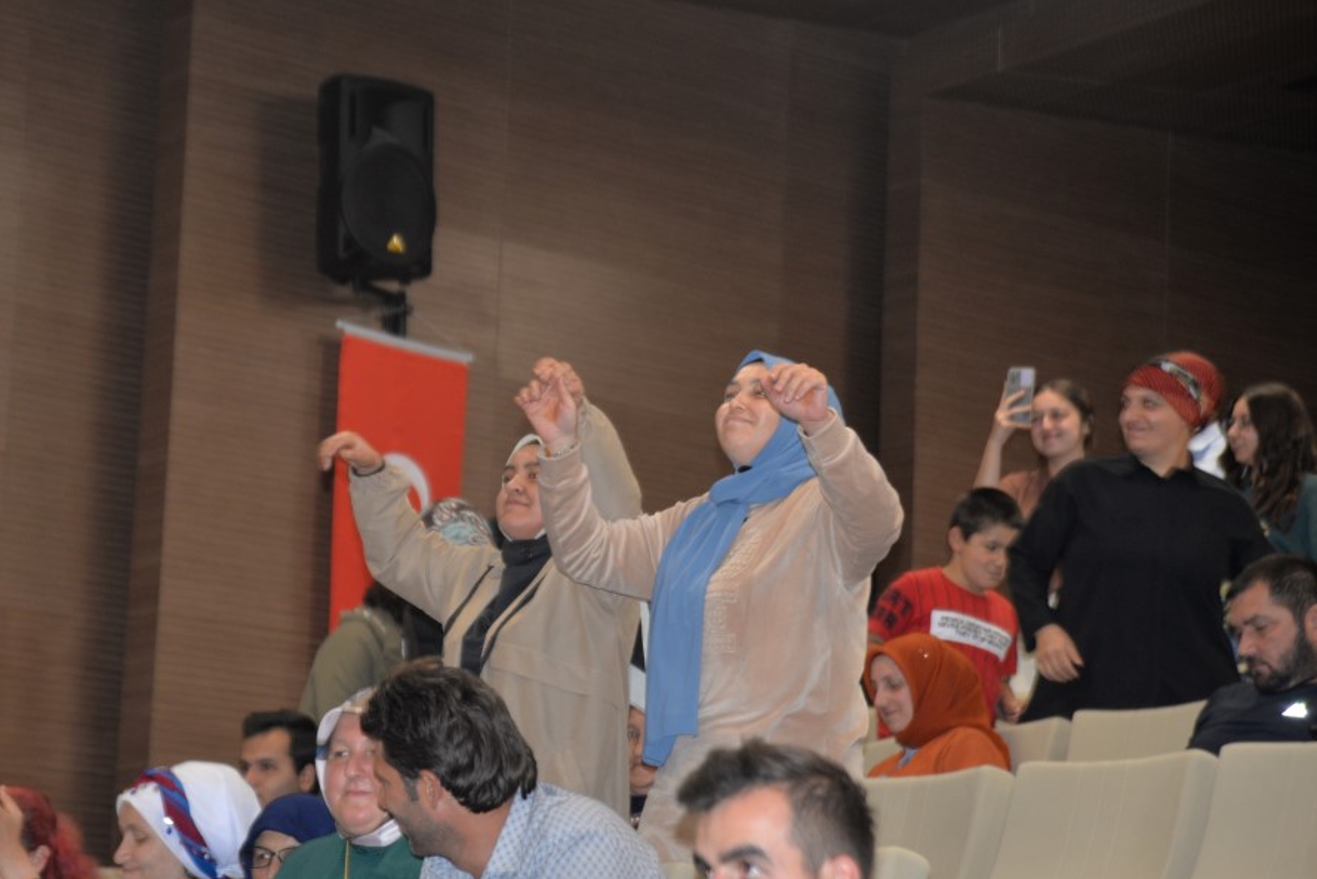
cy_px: 414
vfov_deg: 12.5
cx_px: 526
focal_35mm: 110
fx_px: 4025
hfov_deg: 18.6
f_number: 4
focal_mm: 85
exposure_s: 1/60
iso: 800
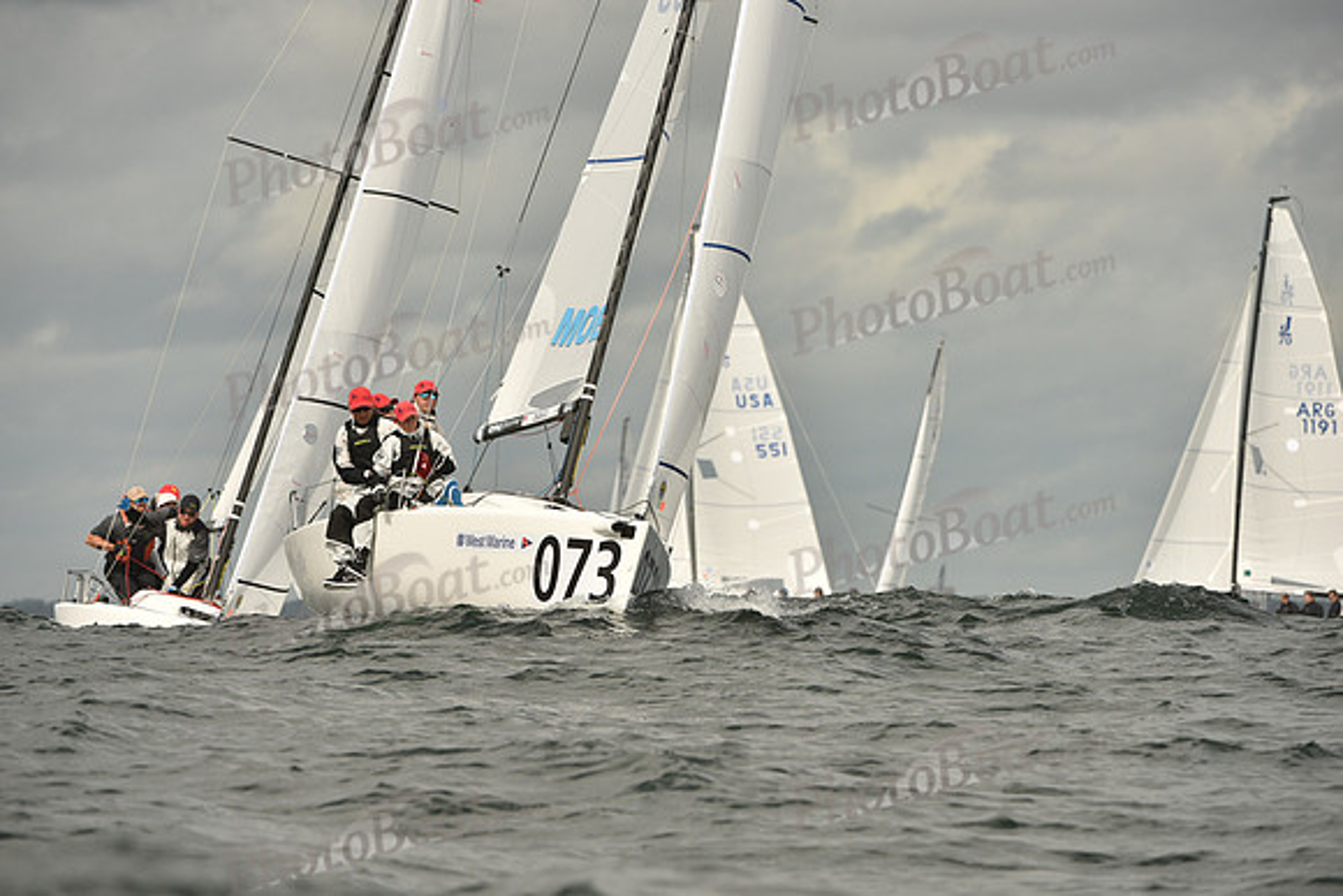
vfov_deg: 4.2
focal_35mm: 330
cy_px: 448
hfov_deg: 6.2
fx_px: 12313
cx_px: 672
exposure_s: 1/1600
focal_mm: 330
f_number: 8
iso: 320
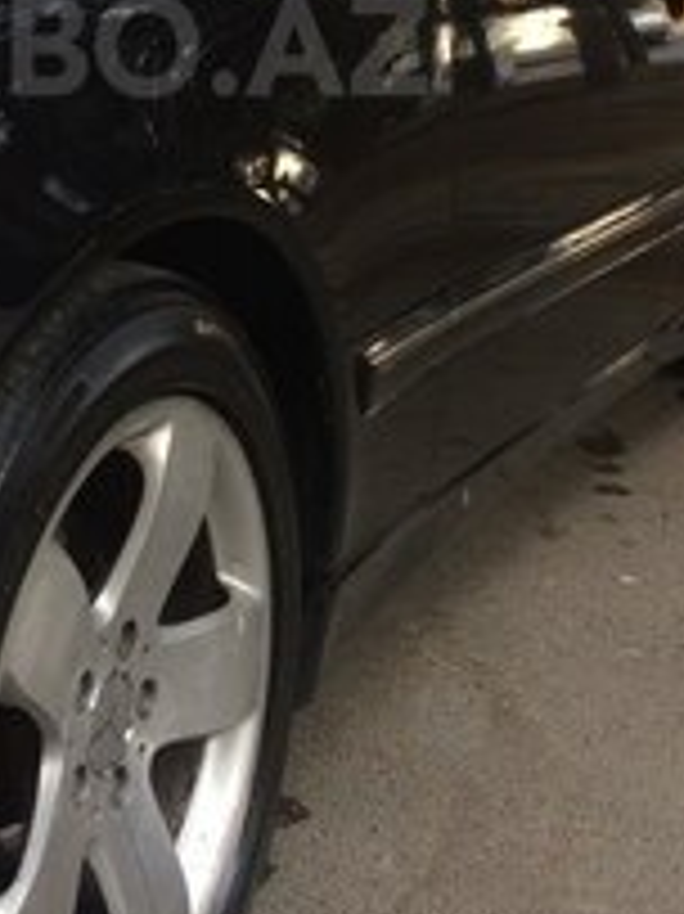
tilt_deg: -11.7
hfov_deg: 20.3
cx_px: 81
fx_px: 1873
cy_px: 45
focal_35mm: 71
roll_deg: -1.8
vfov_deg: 26.3
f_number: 2.2
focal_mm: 4.15
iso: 32
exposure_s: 1/105
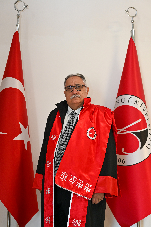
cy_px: 114
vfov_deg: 39.6
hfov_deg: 27.0
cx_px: 76
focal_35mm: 50
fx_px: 315
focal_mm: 50
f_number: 4
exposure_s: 1/60
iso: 560
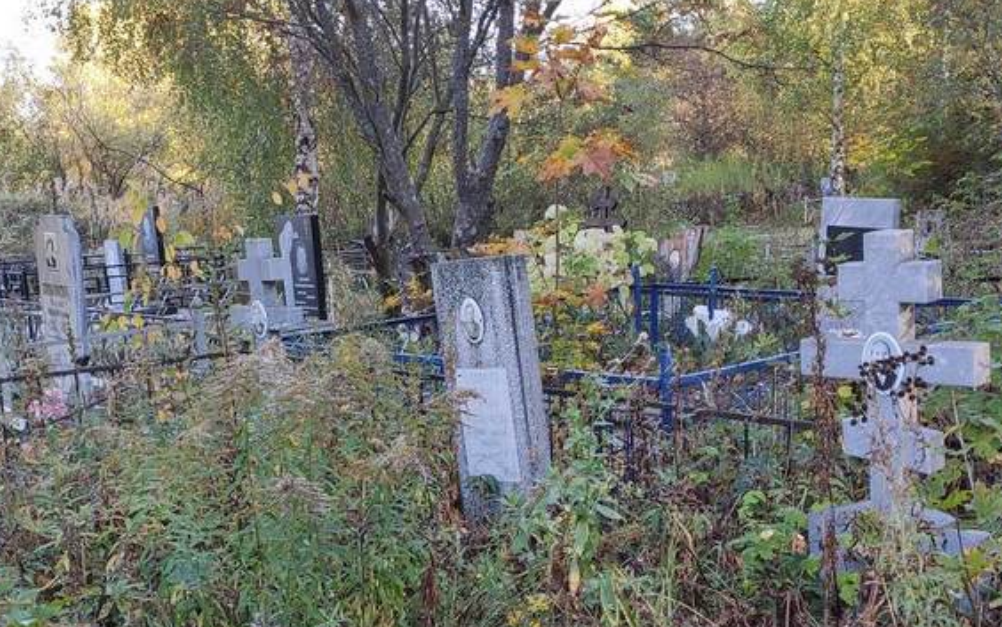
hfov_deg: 40.3
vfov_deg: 25.5
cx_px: 489
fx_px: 1366
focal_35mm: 50
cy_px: 476
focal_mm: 4.77
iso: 123
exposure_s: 1/120
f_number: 1.75
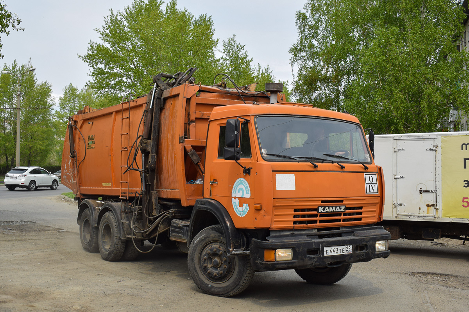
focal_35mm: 36
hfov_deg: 53.1
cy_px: 156
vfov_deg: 36.9
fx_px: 469
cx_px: 234
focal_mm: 24
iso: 200
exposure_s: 1/640
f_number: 5.6
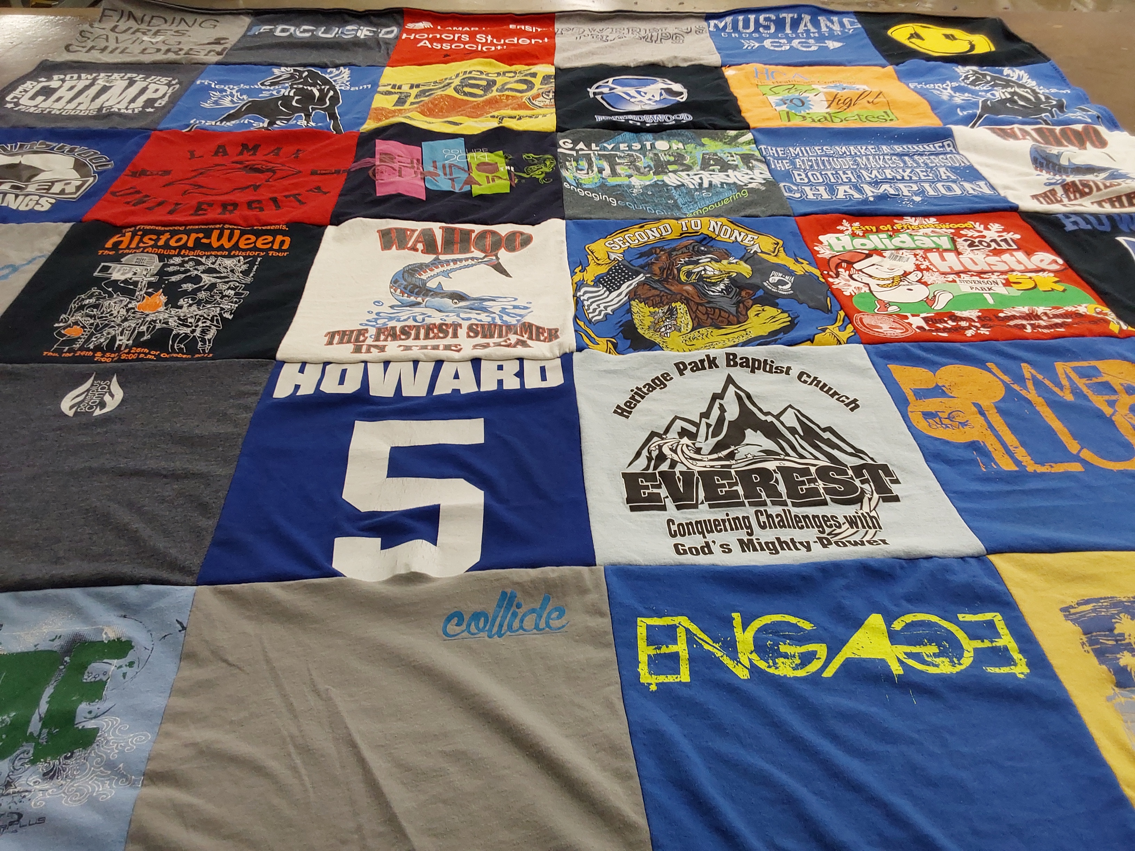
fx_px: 918
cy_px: 426
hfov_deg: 63.4
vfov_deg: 49.7
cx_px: 568
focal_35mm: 28
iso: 80
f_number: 1.9
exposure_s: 1/50
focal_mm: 2.91
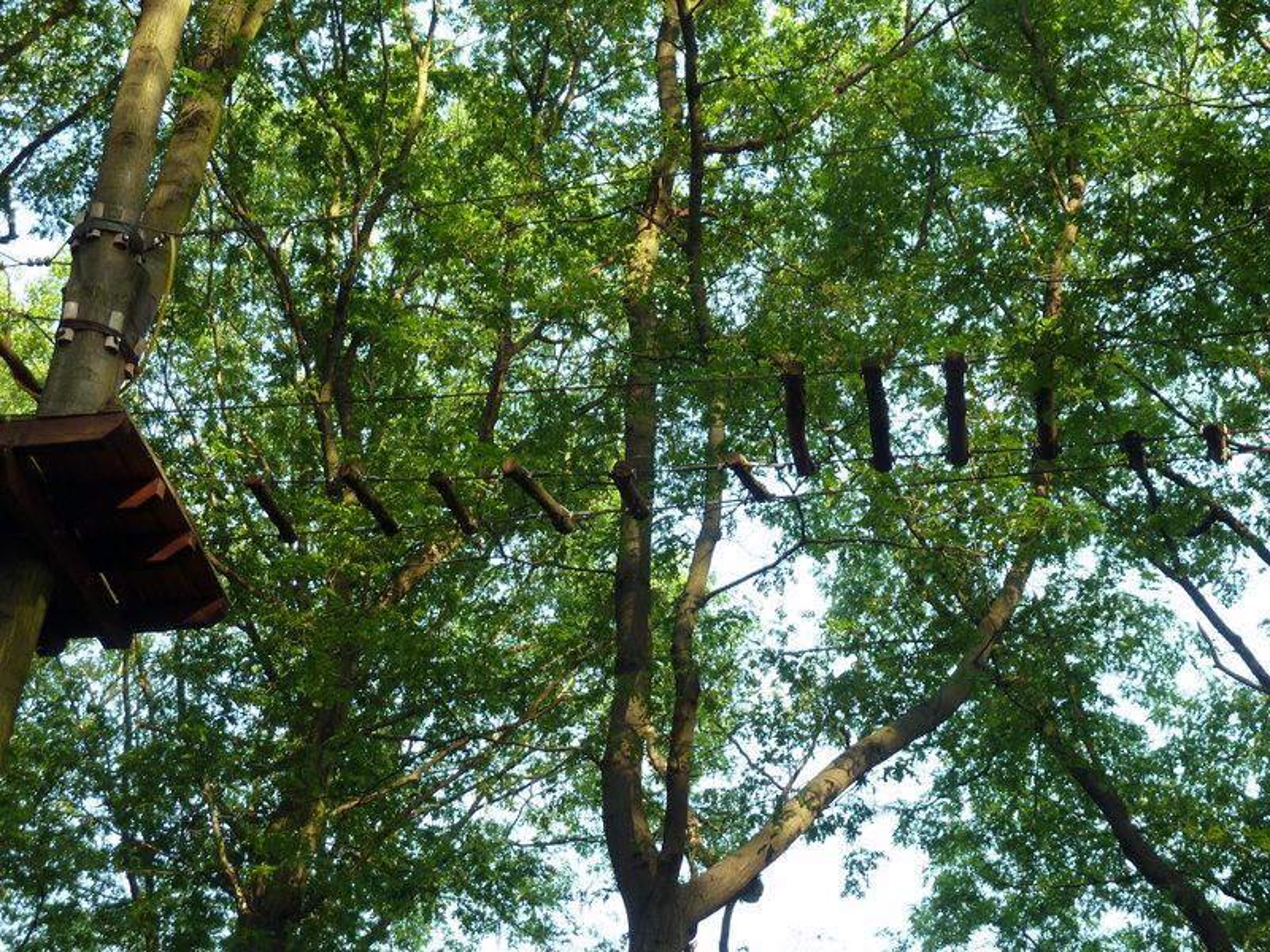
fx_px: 2165
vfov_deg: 24.8
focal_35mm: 59
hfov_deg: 32.7
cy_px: 476
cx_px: 635
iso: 80
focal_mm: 9.7
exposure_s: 1/50
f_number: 3.9
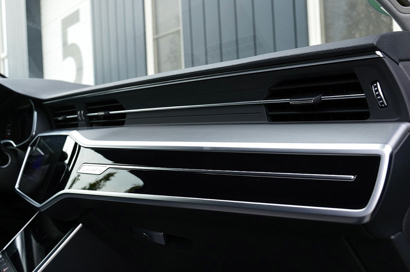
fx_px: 444
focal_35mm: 39
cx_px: 205
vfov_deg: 34.1
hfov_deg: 49.6
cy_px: 136
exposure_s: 1/60
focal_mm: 26
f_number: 8
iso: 500
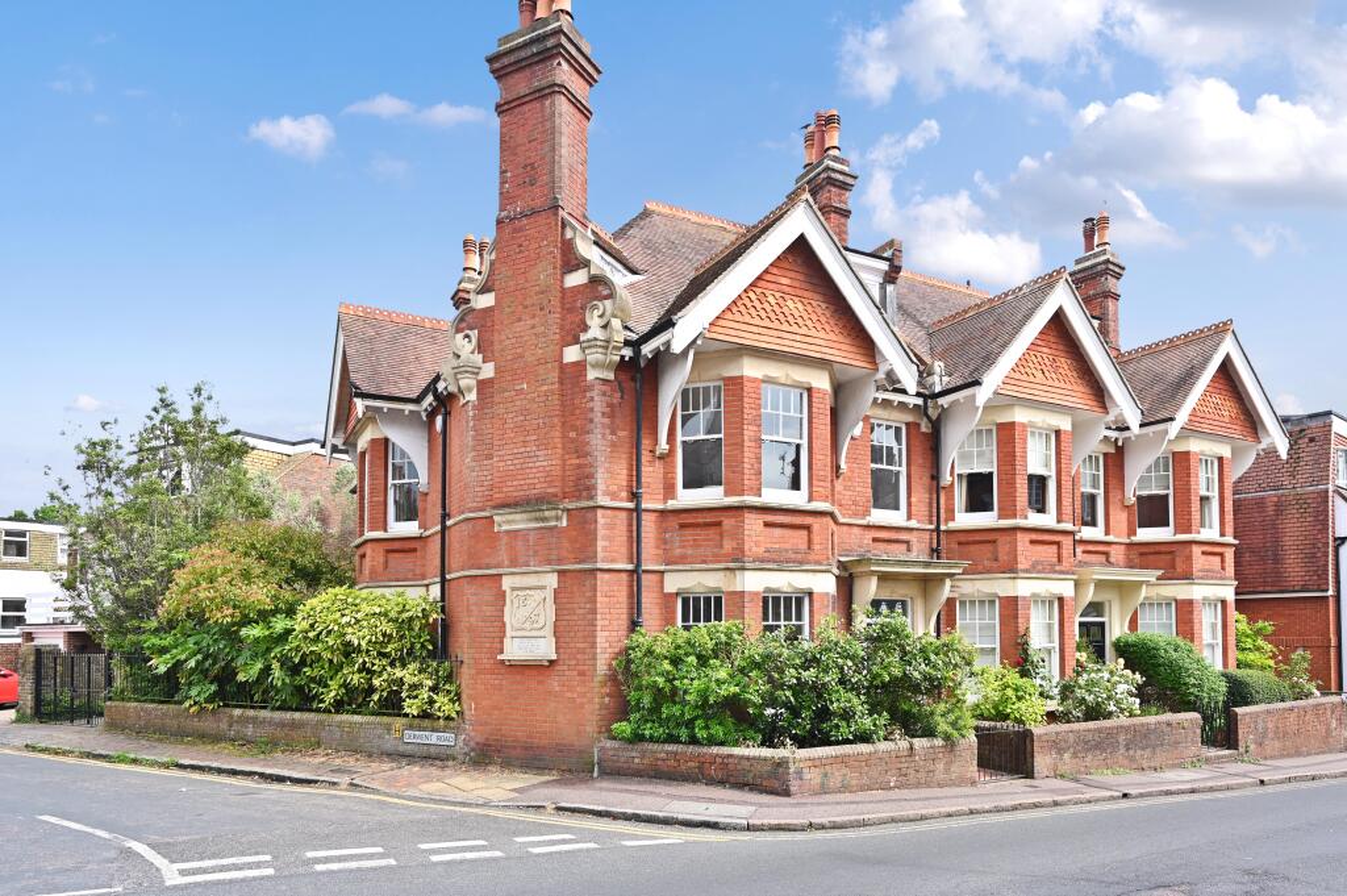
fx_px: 766
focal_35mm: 20
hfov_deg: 82.6
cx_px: 674
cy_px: 448
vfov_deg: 60.6
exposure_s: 1/200
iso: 250
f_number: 8
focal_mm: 20.5
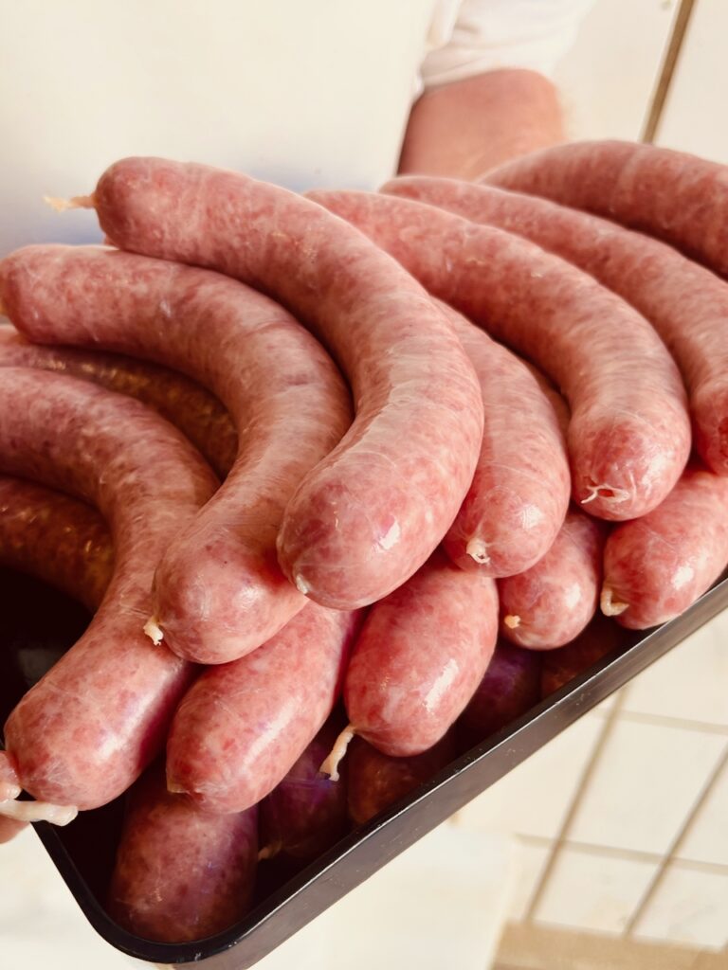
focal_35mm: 26
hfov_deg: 53.1
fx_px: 729
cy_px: 485
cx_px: 364
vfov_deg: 67.3
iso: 32
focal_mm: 5.1
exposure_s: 1/134
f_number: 1.6
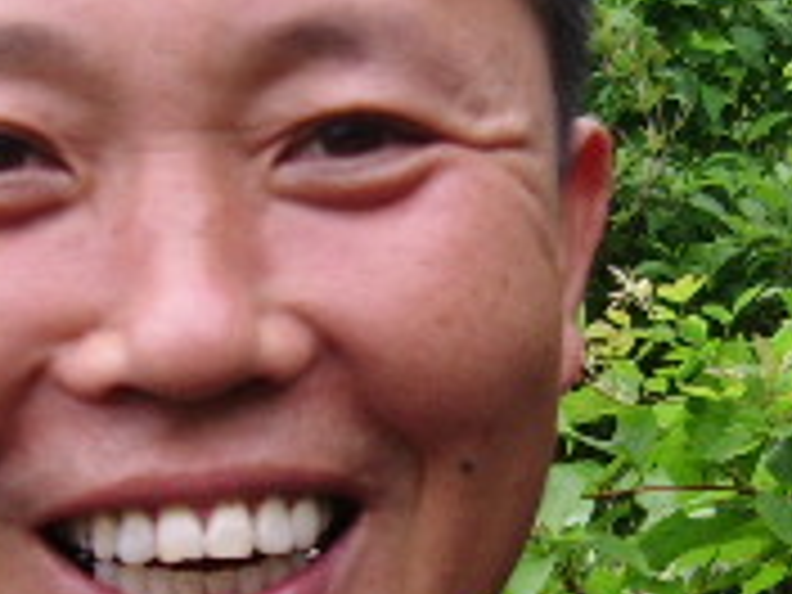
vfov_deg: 11.6
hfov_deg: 15.5
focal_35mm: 127
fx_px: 2906
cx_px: 441
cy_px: 446
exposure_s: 1/229
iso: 100
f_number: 2.8
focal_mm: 5.95
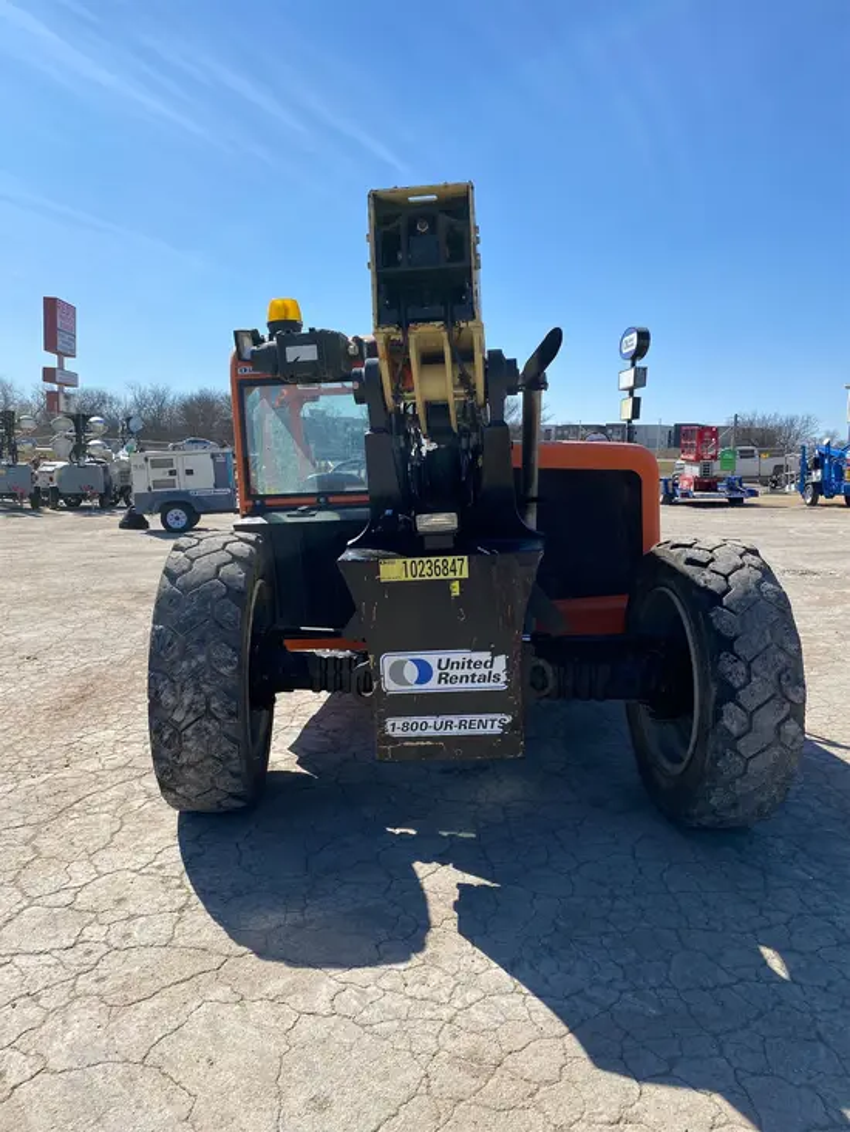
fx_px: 851
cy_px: 566
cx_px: 425
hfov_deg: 53.1
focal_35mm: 26
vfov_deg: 67.3
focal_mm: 4.25
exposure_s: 1/2755
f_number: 1.8
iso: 32
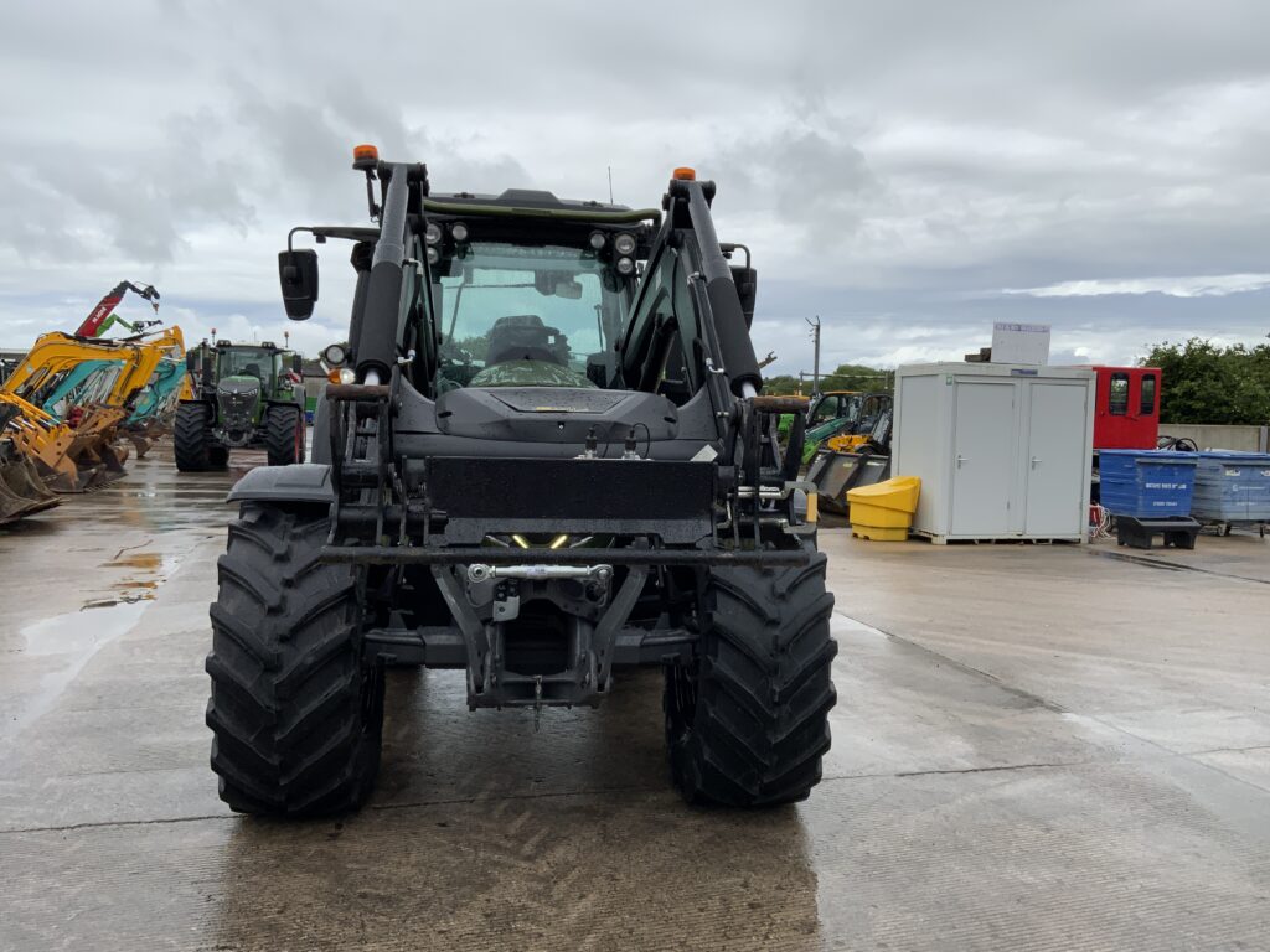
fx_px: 1064
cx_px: 635
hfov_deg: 61.7
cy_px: 476
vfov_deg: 48.2
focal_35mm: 29
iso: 16
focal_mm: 3
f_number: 1.8
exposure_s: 1/2058
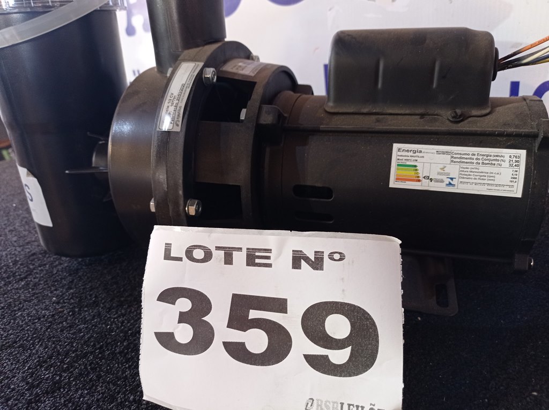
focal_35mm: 28
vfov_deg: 49.7
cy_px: 205
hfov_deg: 63.5
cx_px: 274
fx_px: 444
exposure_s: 1/30
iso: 237
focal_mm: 4.7
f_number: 1.79
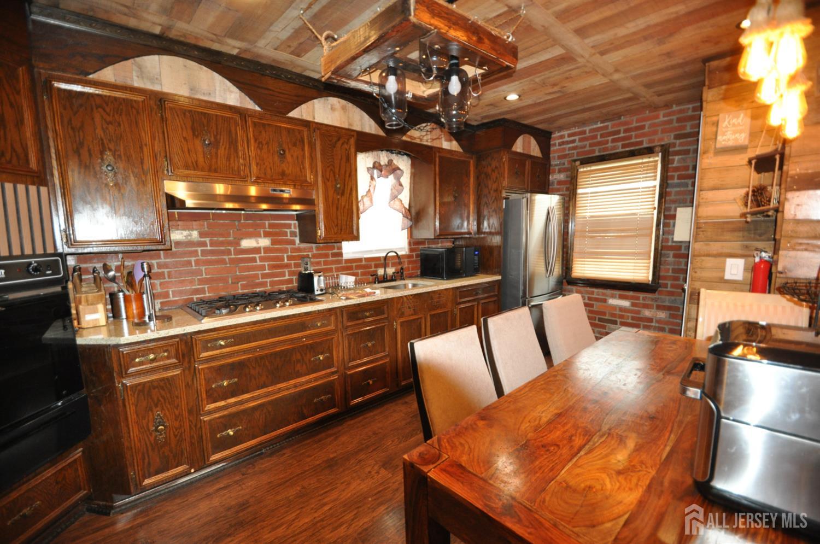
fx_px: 341
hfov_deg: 100.5
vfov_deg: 77.1
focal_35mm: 15
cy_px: 272
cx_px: 410
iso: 800
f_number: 3.5
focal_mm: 10
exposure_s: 1/60
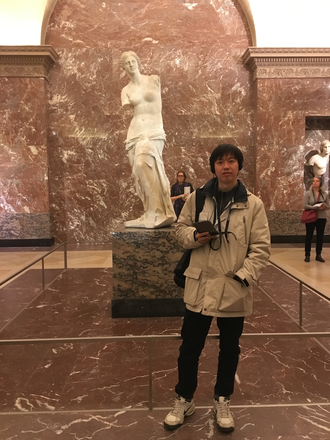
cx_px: 165
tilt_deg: -5.2
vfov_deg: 61.7
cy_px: 220
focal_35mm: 29
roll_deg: +1.0
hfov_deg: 48.2
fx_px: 369
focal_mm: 4.15
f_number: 2.2
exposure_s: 1/17
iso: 320
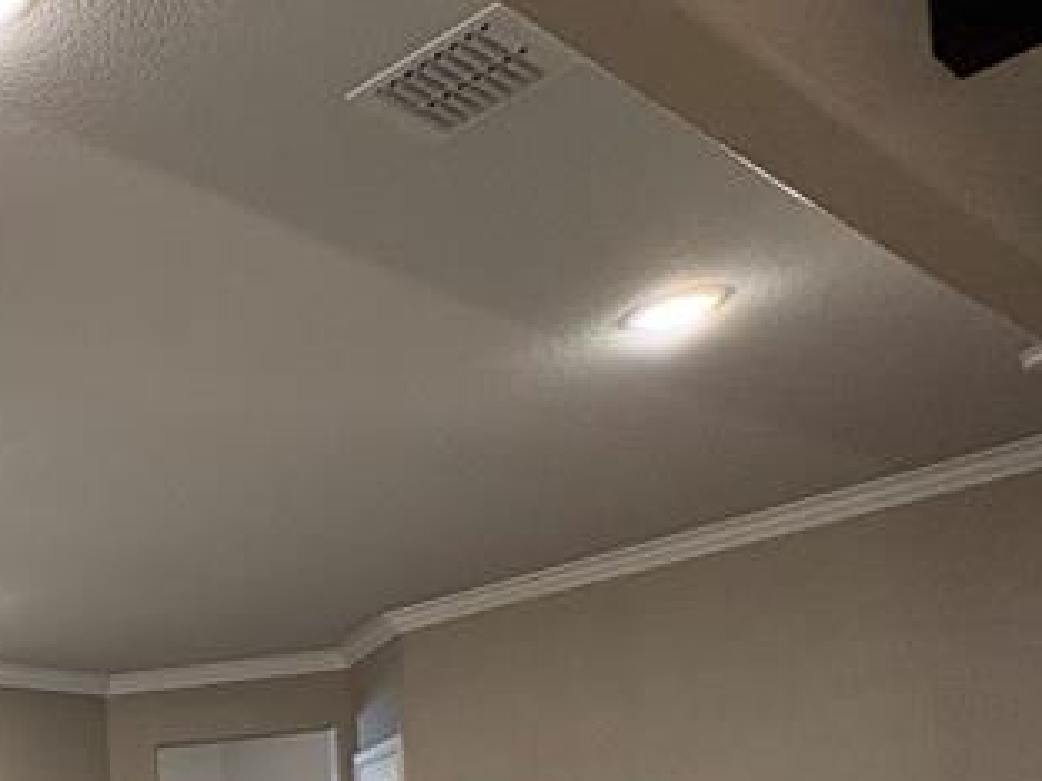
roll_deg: +3.9
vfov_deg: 26.3
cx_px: -451
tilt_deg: -0.8
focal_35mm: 46
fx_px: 1385
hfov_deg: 29.1
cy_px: 1041
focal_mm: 2.22
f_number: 2.2
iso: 200
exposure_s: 1/60
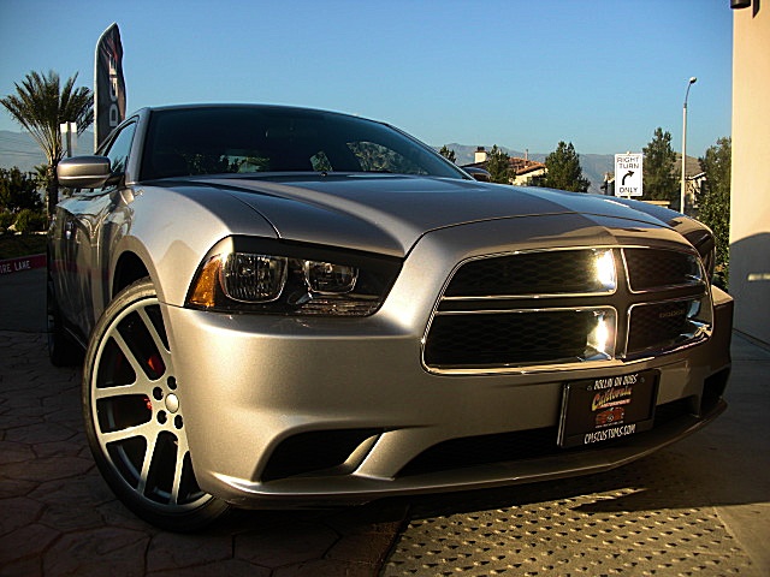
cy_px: 288
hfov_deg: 51.4
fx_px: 801
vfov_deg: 39.7
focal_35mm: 36
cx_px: 385
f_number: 2.8
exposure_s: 1/500
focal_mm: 6.3
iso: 50
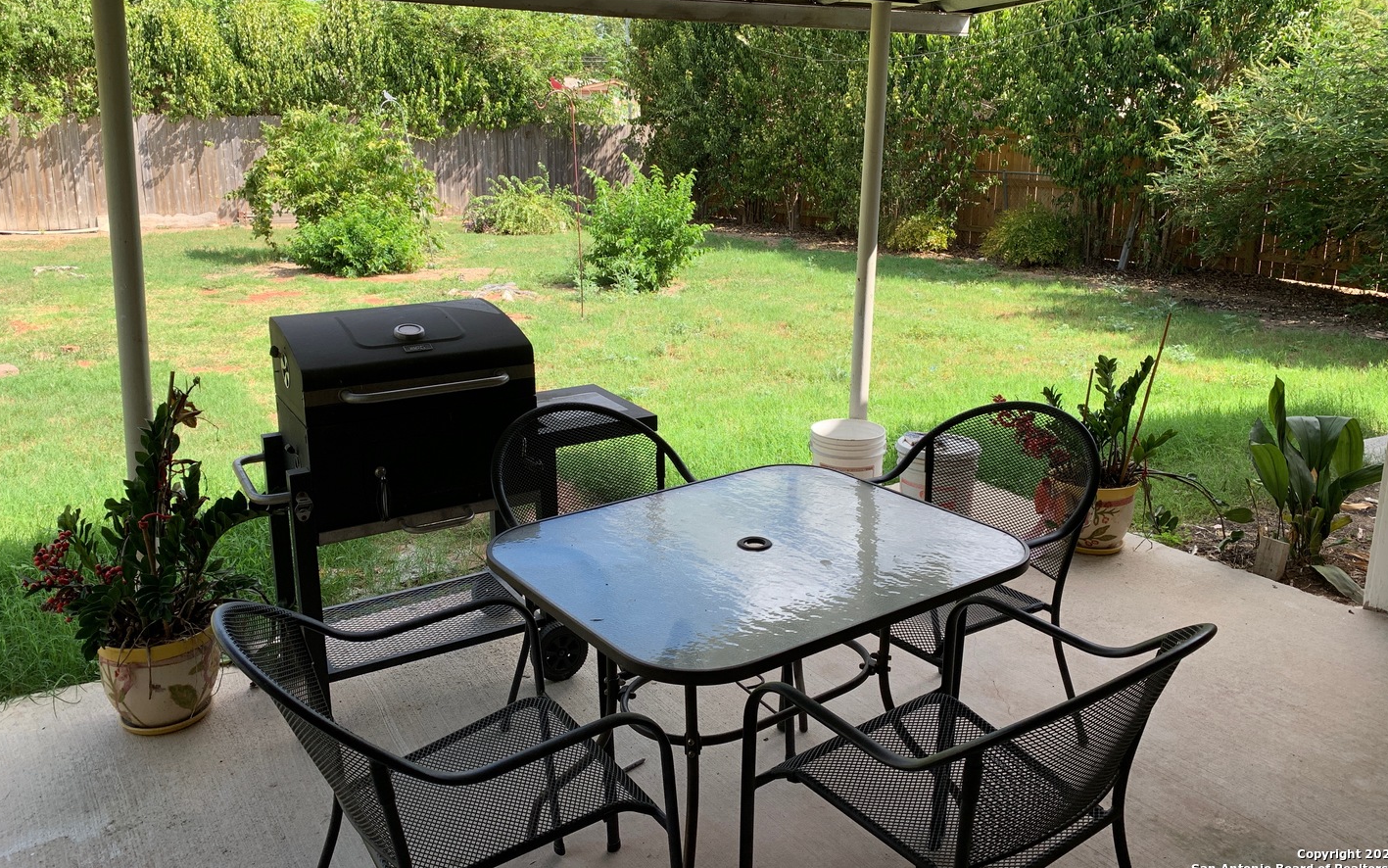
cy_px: 348
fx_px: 1059
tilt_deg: -11.9
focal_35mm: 28
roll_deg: -0.2
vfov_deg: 44.3
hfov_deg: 66.5
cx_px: 696
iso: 25
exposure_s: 1/469
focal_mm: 4.25
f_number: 1.8
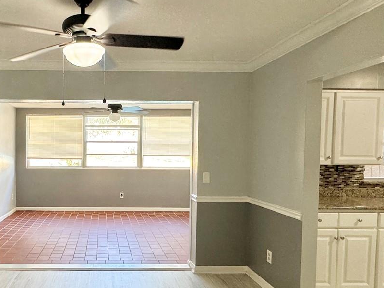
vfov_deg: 49.6
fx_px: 311
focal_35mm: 28
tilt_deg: -1.6
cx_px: 105
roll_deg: -0.3
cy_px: 162
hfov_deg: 60.6
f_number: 2.2
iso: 250
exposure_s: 1/120
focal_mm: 2.22
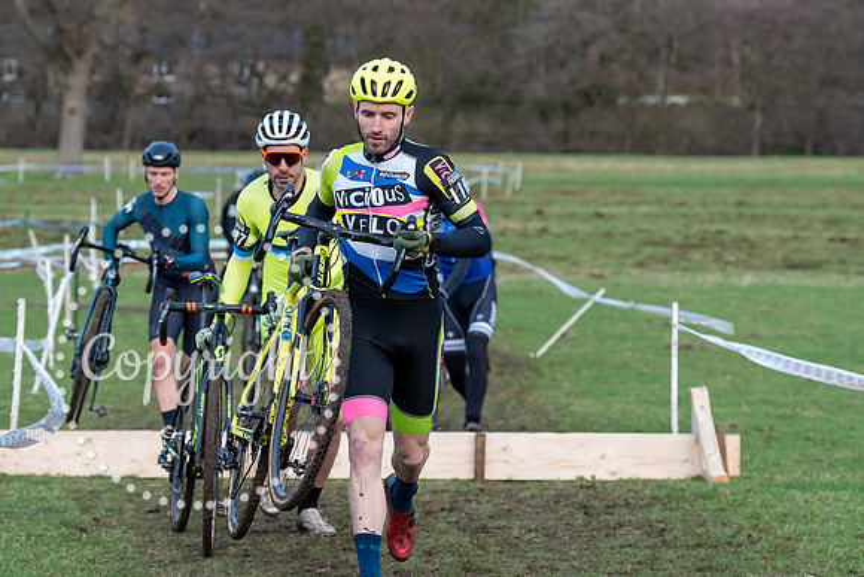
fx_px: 3439
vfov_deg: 9.6
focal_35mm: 143
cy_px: 170
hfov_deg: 14.3
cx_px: 397
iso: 2500
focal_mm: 99
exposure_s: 1/1000
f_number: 4
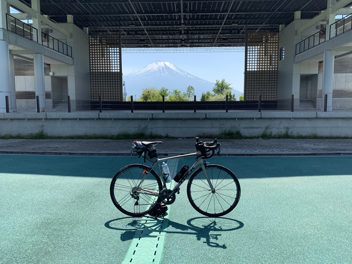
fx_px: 264
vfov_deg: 53.1
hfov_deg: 67.3
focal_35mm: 26
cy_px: 132
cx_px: 176
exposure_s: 1/1387
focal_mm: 4.25
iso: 25
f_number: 1.8
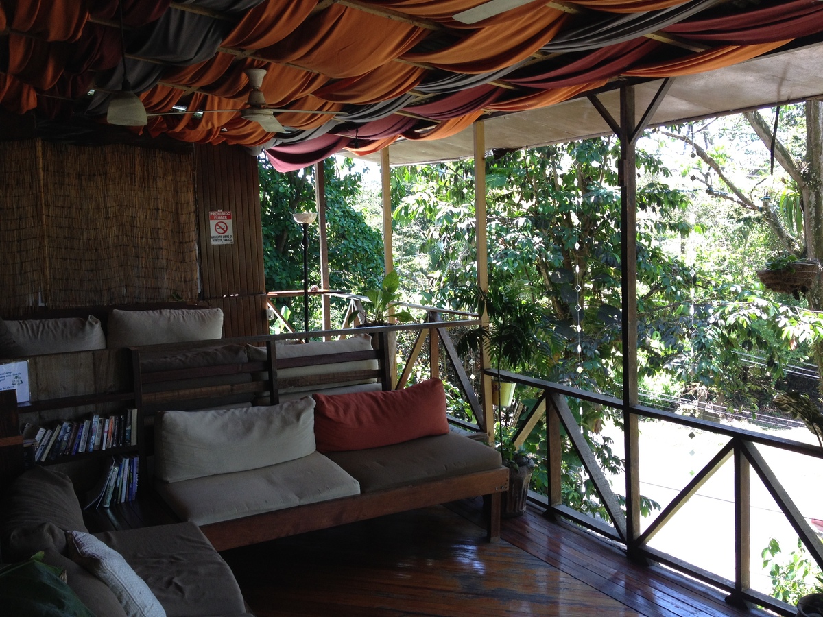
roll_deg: +1.9
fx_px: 832
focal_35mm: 35
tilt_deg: -8.8
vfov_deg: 40.7
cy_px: 308
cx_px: 412
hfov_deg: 52.6
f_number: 2.4
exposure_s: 1/120
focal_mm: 4.28
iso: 64
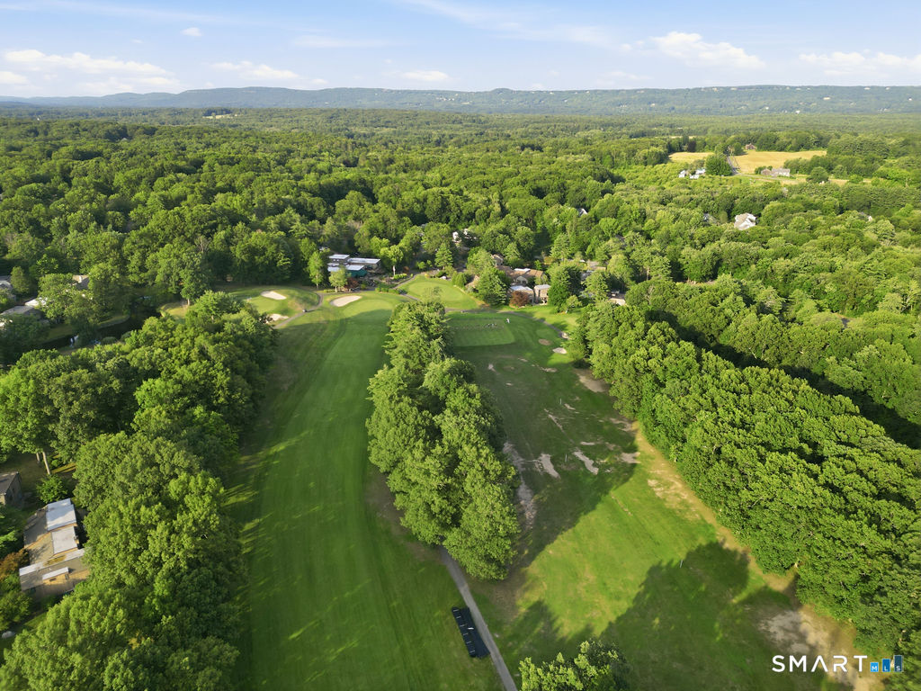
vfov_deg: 56.8
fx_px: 639
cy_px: 346
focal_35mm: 24
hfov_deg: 71.6
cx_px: 460
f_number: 1.7
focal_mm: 6.7
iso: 100
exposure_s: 1/1000
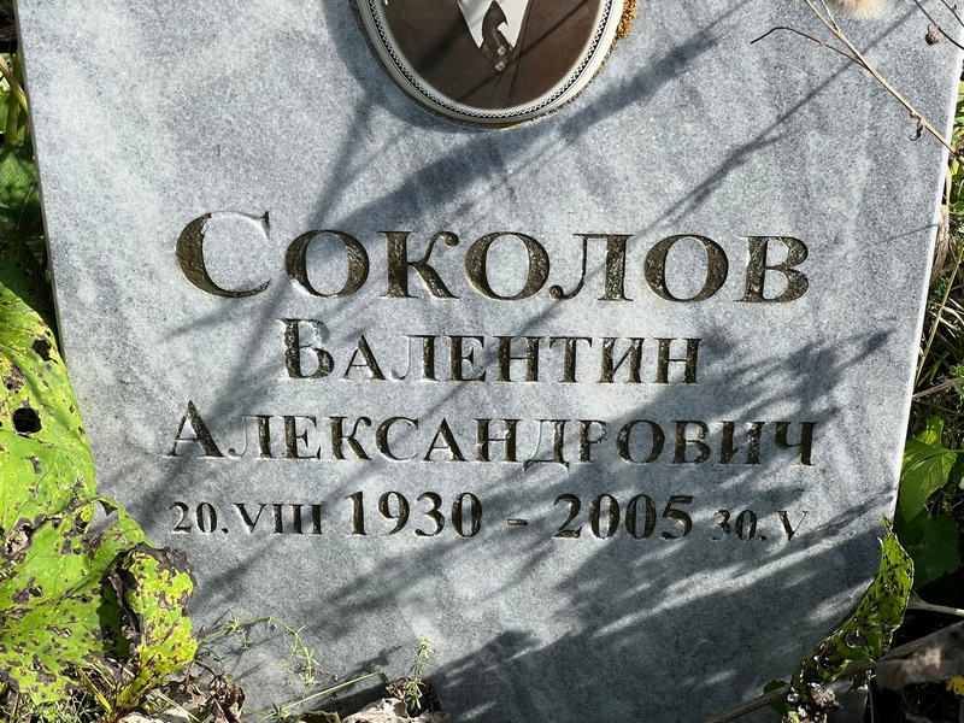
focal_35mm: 77
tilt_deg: -38.6
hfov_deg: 25.3
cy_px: 362
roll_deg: +2.0
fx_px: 2144
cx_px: 482
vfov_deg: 19.1
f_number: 2.8
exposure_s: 1/449
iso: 32
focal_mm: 9
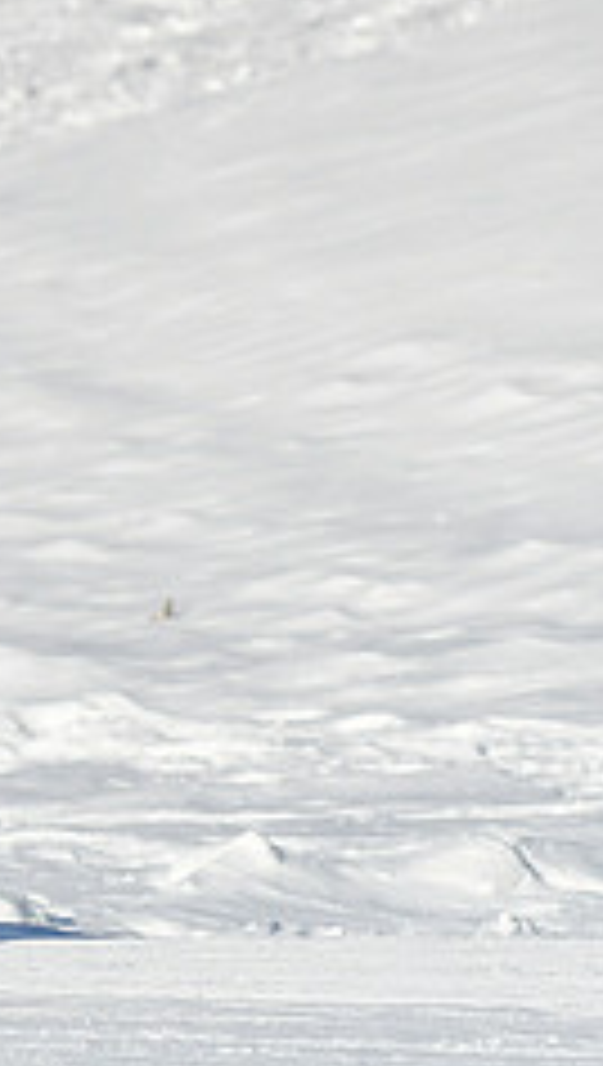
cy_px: 475
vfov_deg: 1.9
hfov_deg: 1.1
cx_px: -387
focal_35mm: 1152
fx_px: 32618
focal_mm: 300
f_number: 7.1
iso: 400
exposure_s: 1/2000
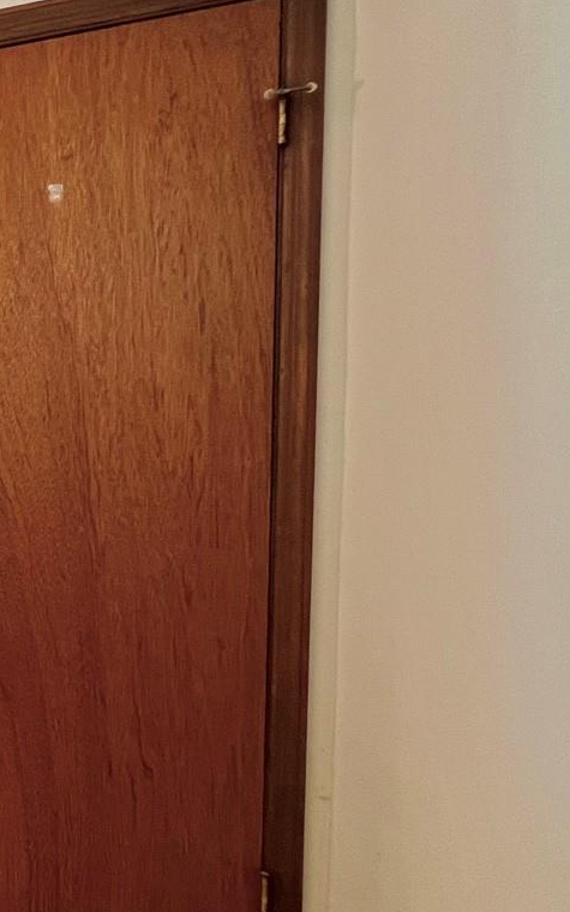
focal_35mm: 29
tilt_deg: -4.6
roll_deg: +1.5
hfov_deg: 28.7
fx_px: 721
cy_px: 506
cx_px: -272
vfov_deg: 64.5
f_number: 1.8
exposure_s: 1/60
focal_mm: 1.57
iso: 200
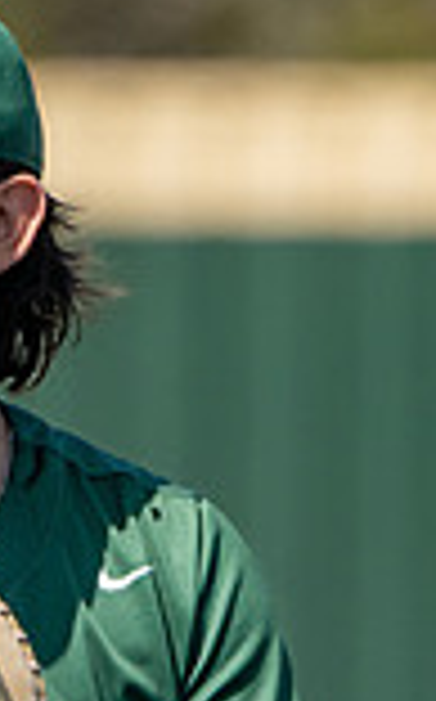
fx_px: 43088
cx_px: -17
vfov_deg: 0.9
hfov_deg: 0.6
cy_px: 611
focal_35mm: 2258
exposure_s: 1/2000
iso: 640
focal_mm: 497
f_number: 8
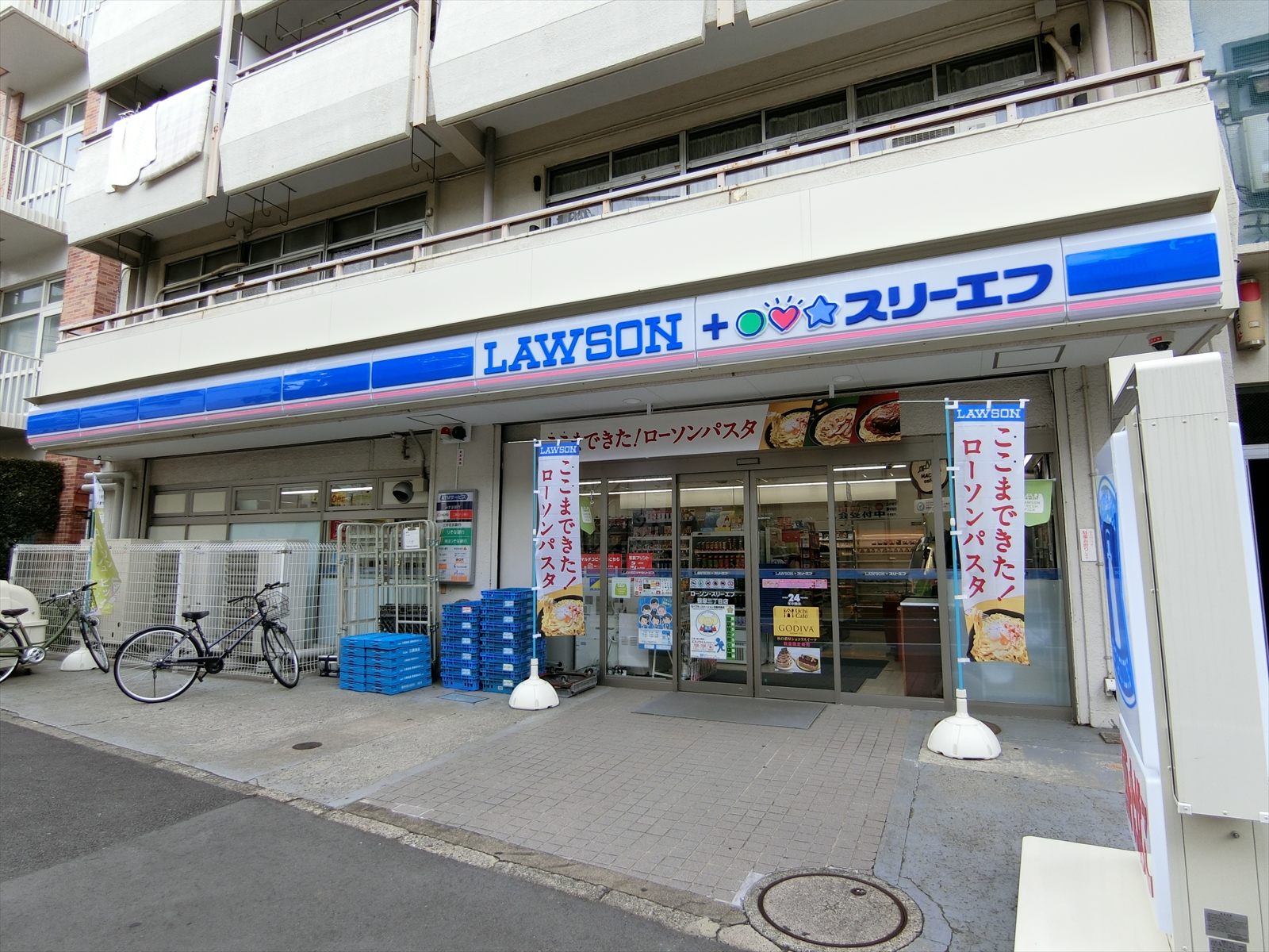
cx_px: 634
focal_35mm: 19
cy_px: 476
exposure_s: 1/320
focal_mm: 4.06
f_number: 2.7
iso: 80
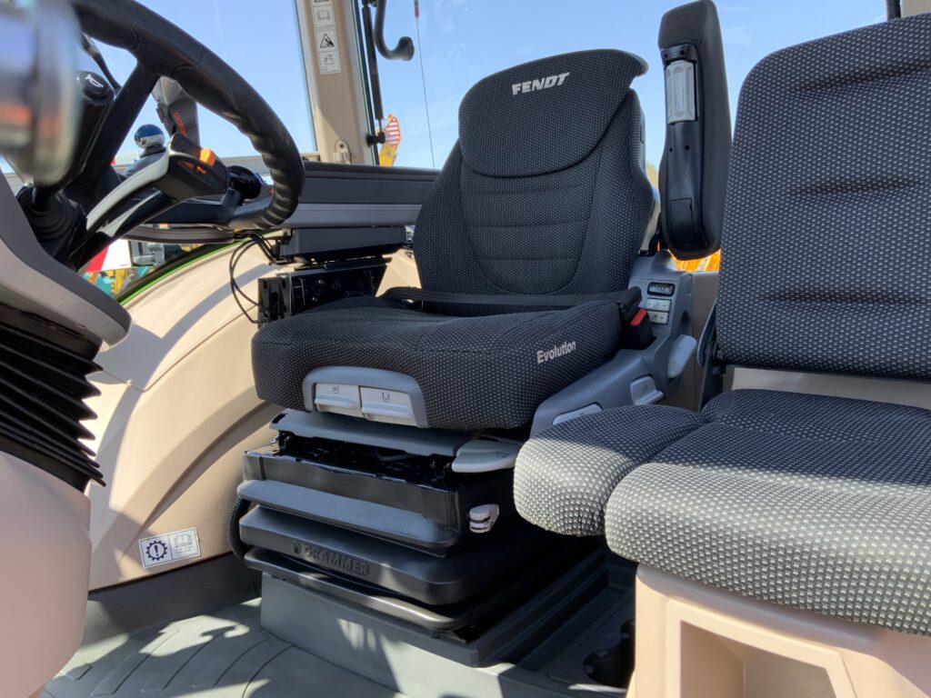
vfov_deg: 48.2
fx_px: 780
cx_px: 466
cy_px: 349
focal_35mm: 29
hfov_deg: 61.7
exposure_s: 1/197
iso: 16
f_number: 1.8
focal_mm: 3
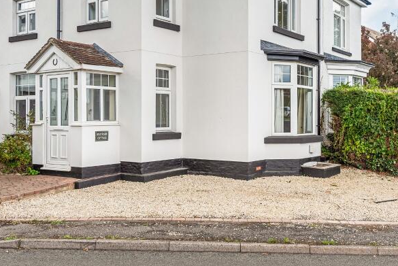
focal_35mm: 42
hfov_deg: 46.2
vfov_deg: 31.2
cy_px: 56
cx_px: 235
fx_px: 465
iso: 320
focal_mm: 24
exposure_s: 1/320
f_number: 7.1
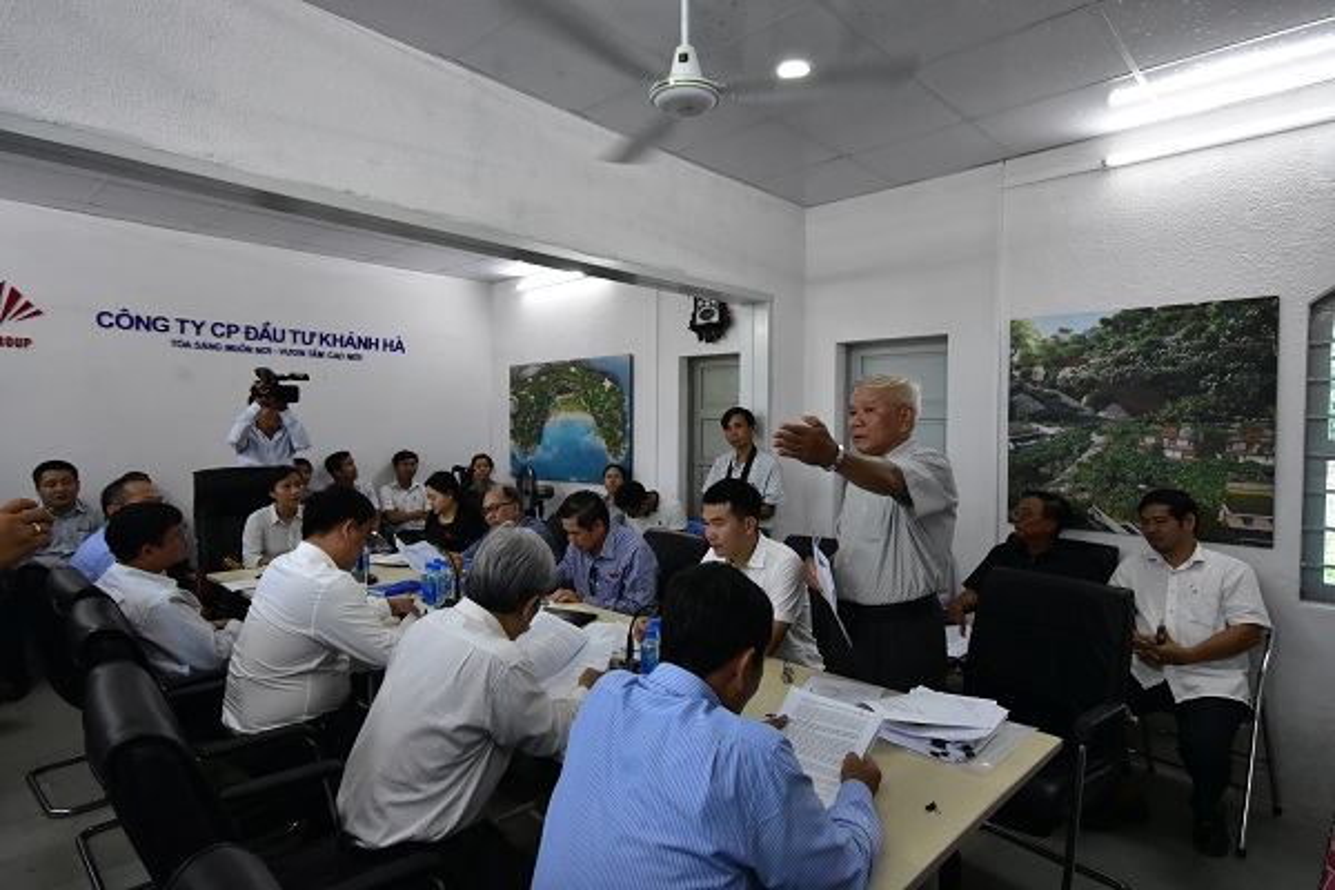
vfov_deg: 63.2
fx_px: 723
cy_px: 445
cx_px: 668
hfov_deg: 85.4
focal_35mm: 20
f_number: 9
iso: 4000
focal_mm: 13
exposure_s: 1/100
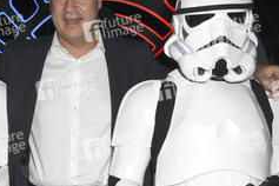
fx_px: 442
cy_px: 117
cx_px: 82
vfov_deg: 23.7
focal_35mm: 57
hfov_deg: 34.5
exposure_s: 1/200
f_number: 5.6
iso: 900
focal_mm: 20
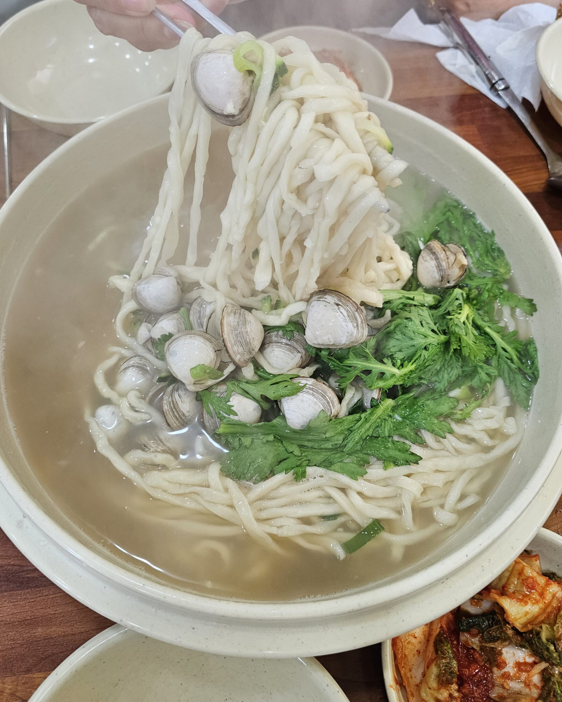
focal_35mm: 26
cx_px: 257
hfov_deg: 54.9
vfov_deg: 65.9
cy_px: 322
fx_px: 541
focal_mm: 6.3
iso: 200
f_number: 1.7
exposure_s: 1/207
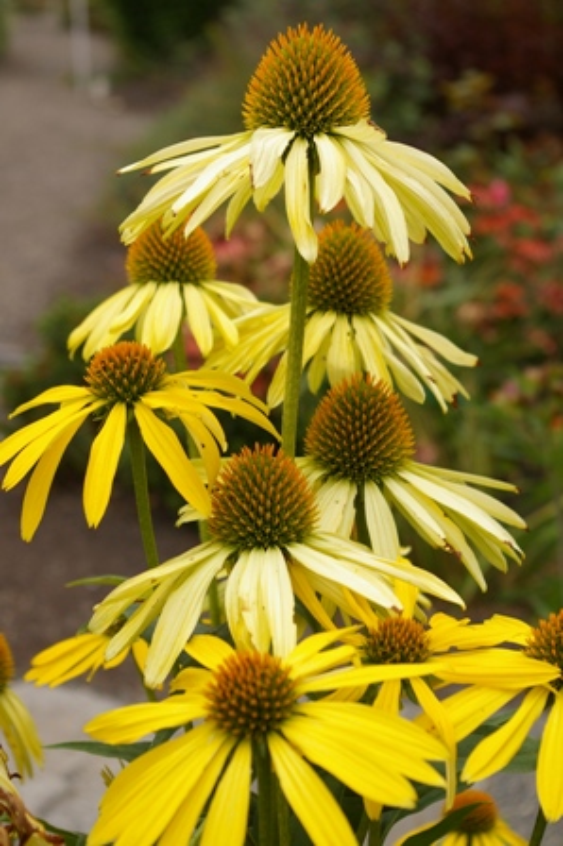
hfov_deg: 20.1
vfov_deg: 29.9
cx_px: 282
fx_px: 1586
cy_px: 423
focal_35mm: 68
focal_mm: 45
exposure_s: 1/350
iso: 200
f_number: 6.7
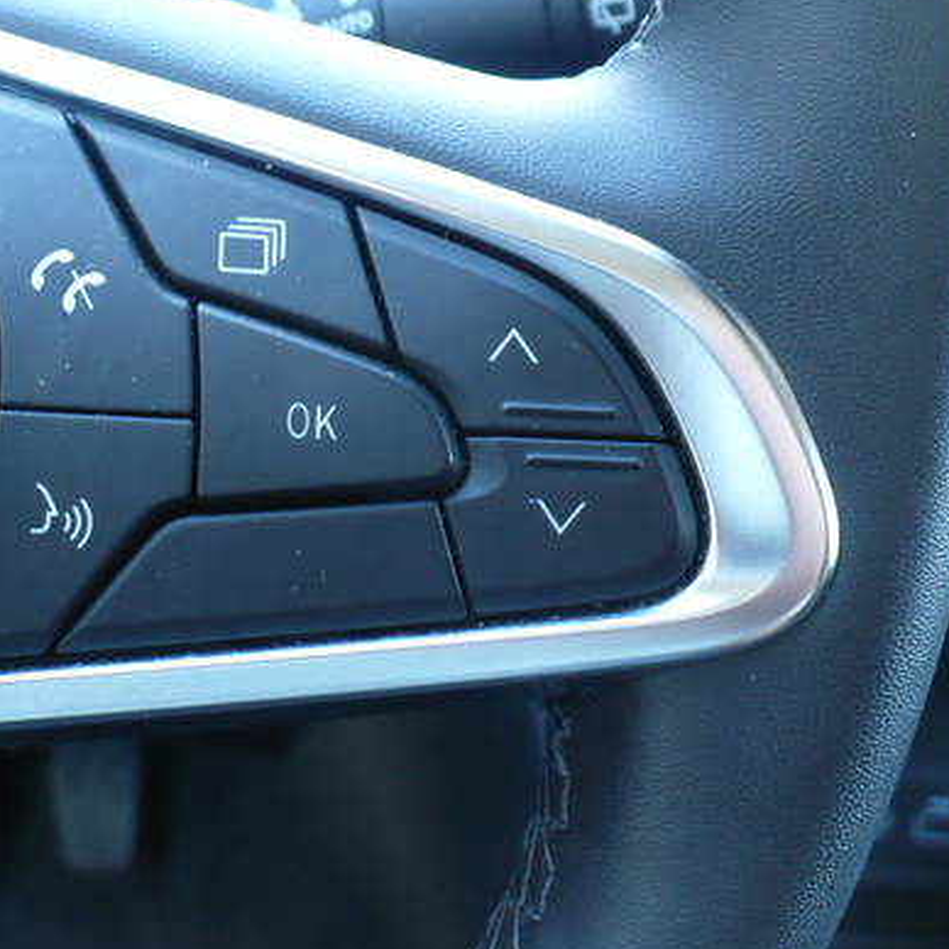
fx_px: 1675
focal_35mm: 54
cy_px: 413
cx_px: 230
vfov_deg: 31.6
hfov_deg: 31.1
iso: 200
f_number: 2.8
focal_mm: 6.1
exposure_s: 1/20
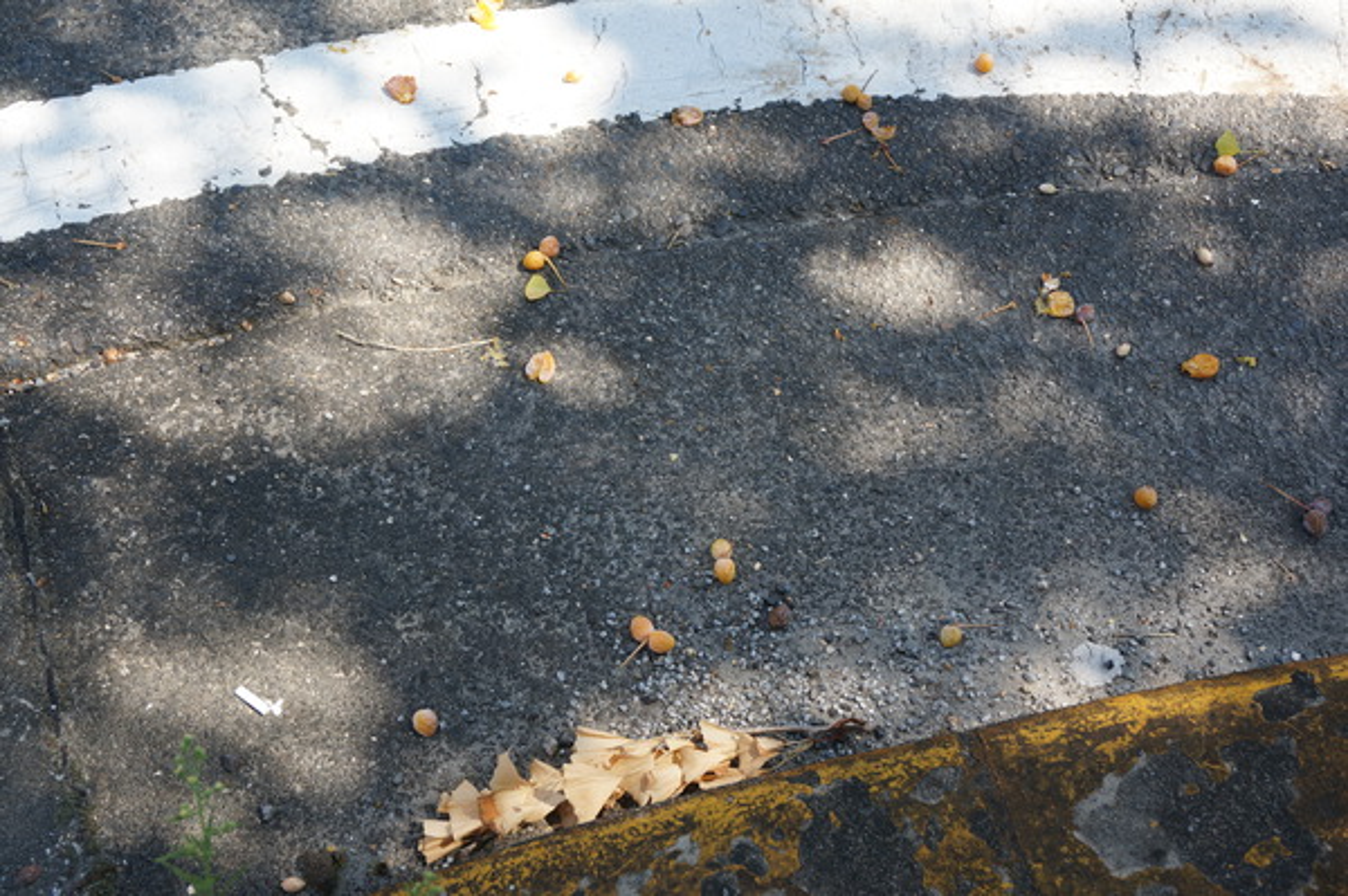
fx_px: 1852
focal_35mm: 50
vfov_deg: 27.2
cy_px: 448
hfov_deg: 40.0
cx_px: 674
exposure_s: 1/100
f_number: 7.1
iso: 100
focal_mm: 33
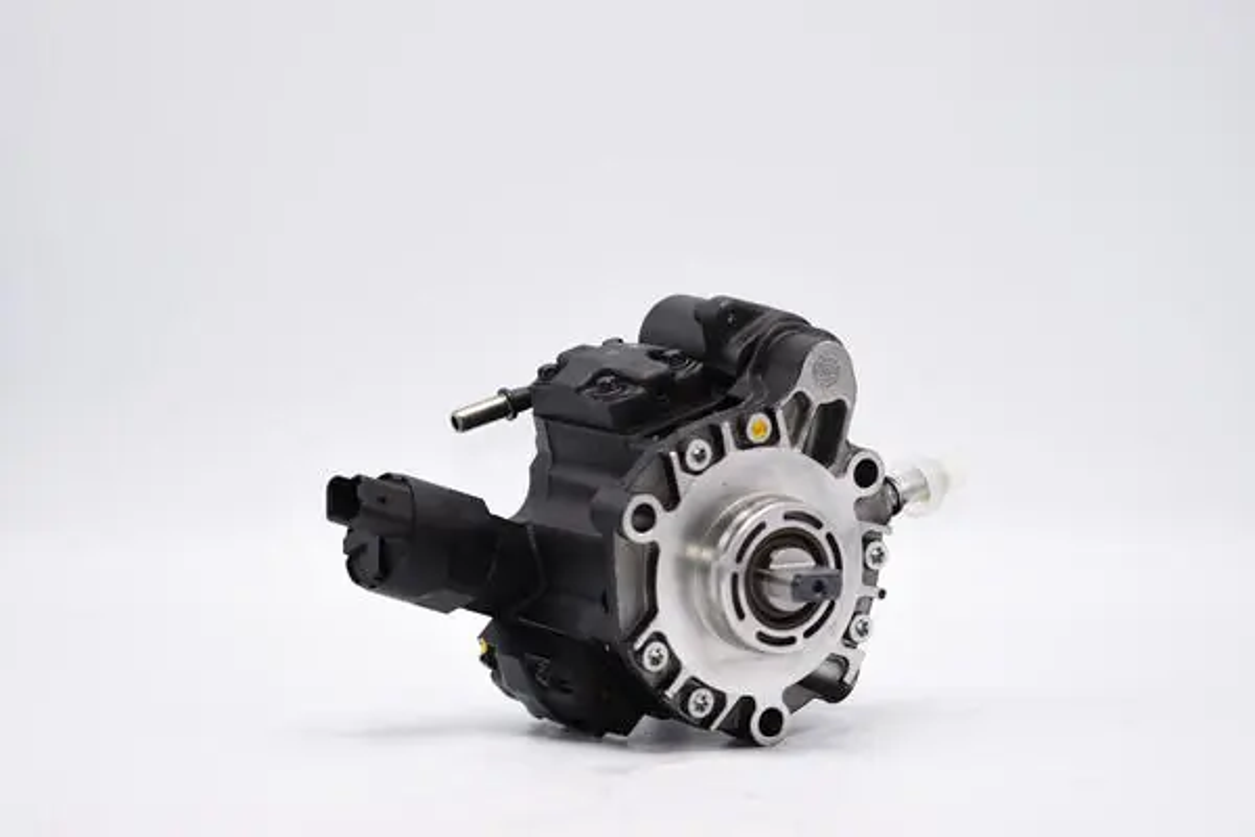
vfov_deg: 10.2
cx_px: 628
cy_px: 418
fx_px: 4706
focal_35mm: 135
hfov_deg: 15.2
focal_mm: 90
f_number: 3
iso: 100
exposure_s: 1/200
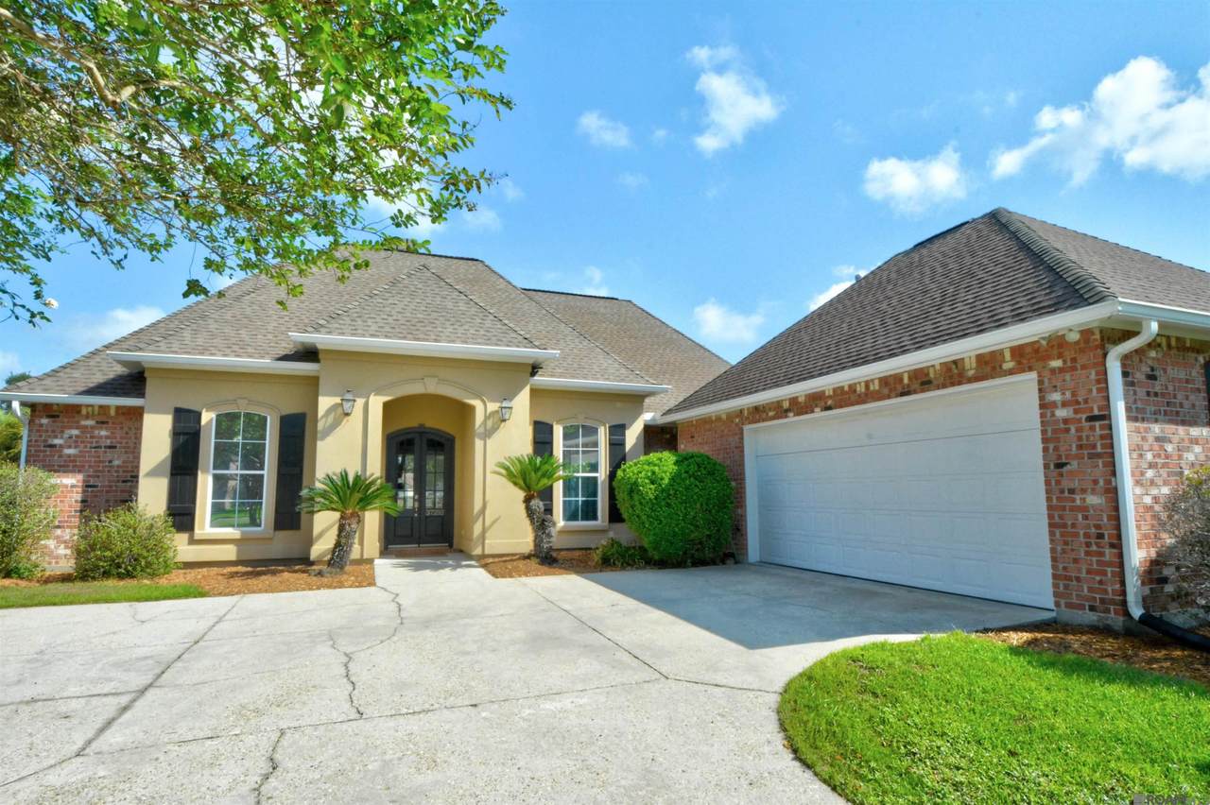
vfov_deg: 67.3
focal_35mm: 18
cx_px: 605
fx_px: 605
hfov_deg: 90.0
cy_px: 402
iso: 2500
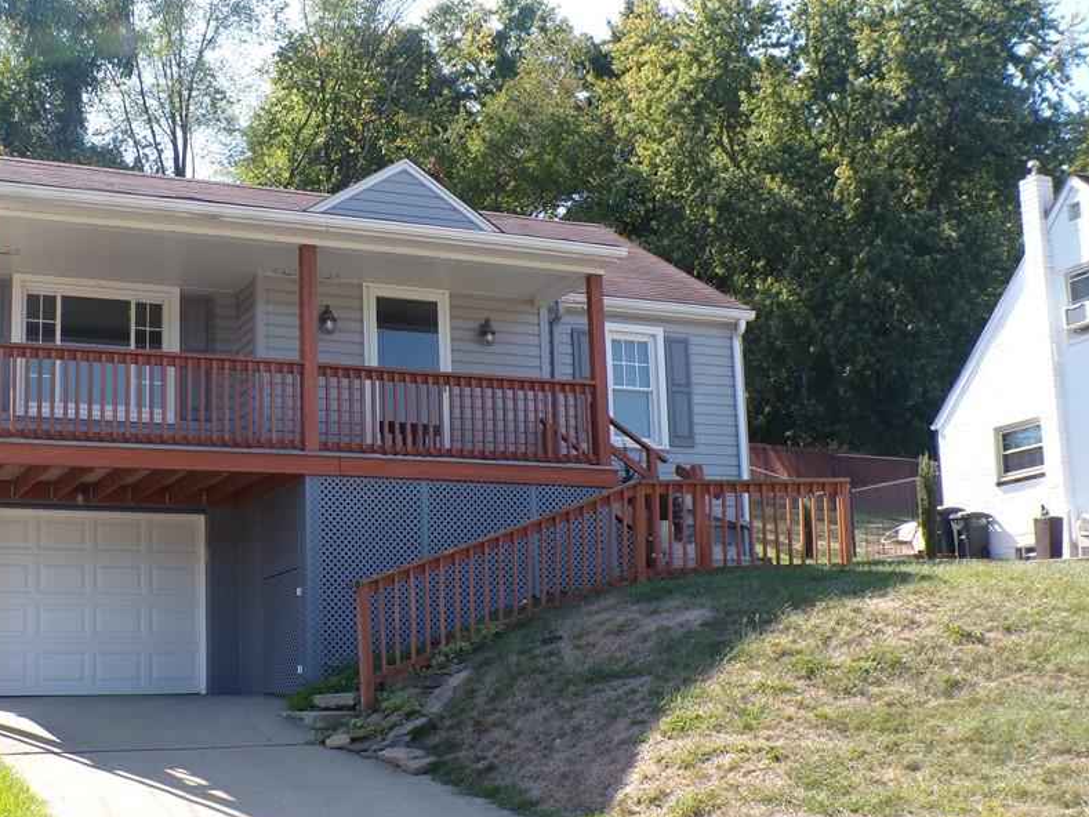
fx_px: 1510
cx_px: 473
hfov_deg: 39.6
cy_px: 476
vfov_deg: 30.2
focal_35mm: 48
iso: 100
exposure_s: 1/160
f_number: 4.9
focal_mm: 6.6
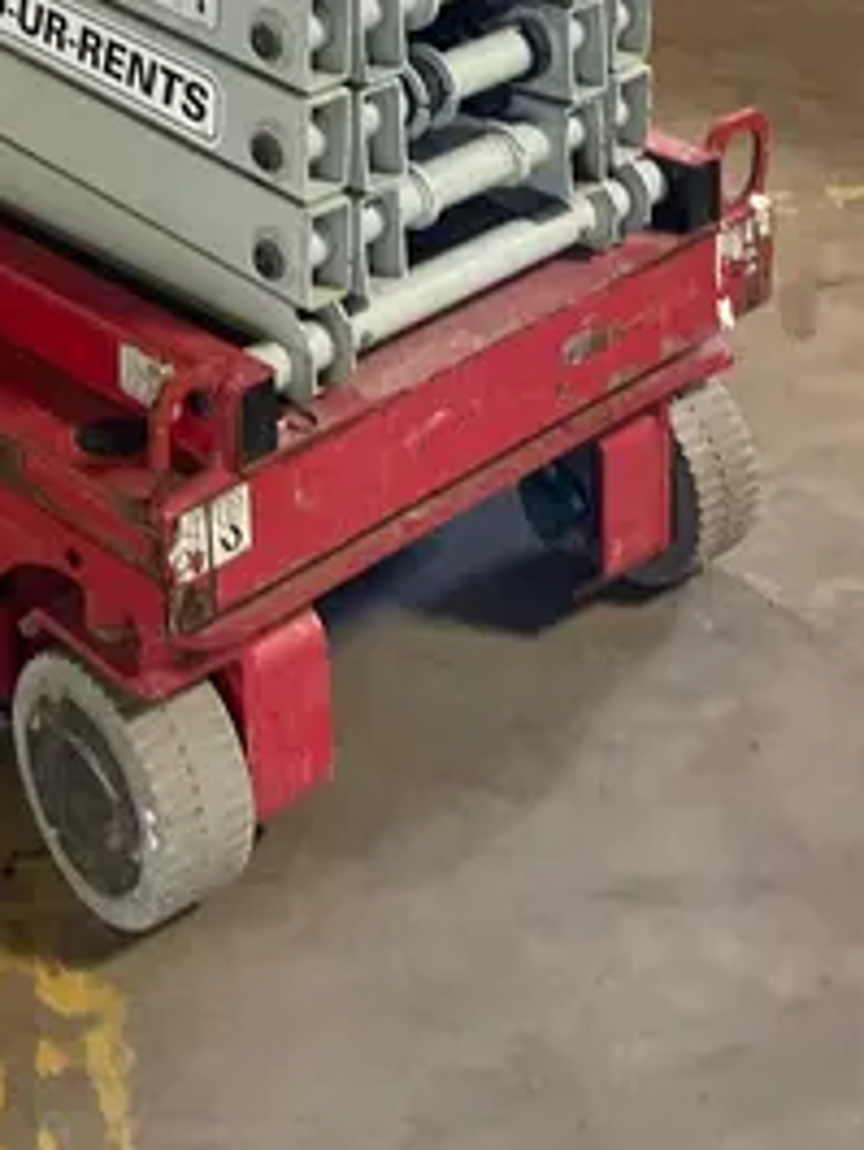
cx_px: 152
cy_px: -284
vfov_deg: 24.2
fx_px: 2394
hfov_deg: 20.2
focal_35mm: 72
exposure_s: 1/60
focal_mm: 4.2
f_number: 1.6
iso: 320
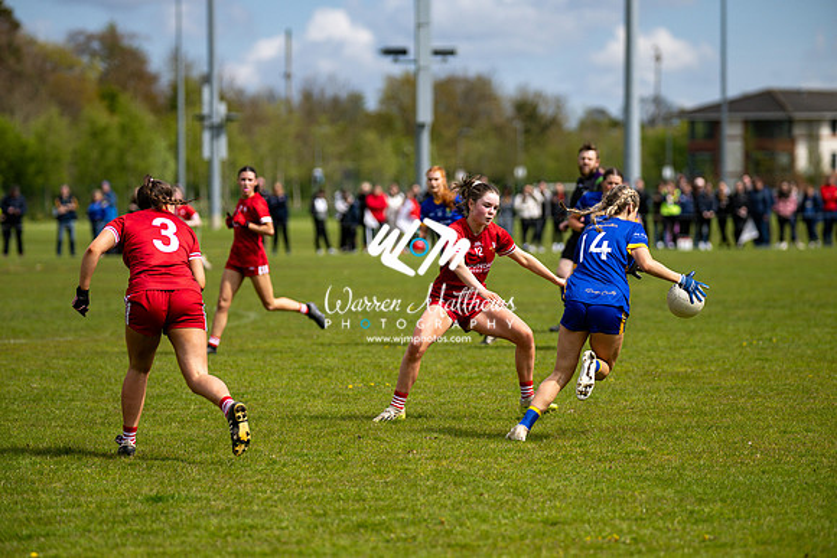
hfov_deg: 12.1
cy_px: 279
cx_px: 418
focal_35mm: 170
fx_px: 3953
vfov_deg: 8.1
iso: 320
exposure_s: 1/6400
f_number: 2.8
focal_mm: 170
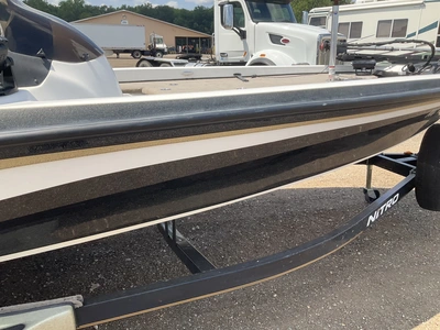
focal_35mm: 29
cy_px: 165
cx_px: 220
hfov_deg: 61.7
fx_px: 369
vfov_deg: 48.2
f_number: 1.8
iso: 25
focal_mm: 3
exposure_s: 1/781
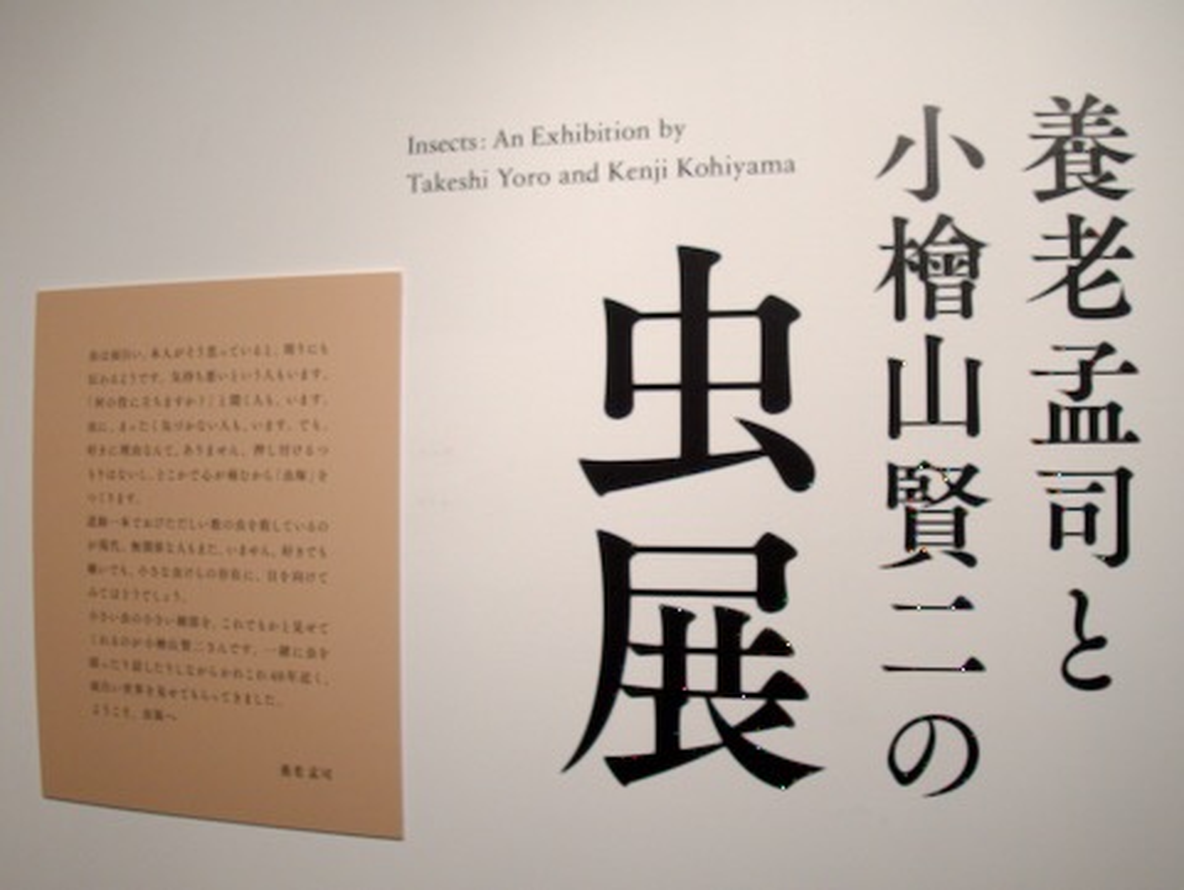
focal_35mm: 25
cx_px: 592
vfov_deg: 55.0
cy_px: 445
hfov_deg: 69.3
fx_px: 856
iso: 200
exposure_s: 1/80
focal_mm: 4.5
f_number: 2
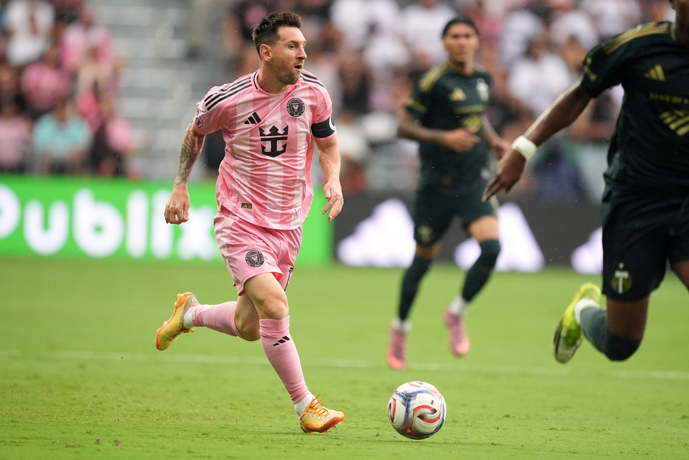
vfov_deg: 2.3
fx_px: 11489
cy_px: 230
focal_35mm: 600
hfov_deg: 3.4
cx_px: 344
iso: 3200
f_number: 2.8
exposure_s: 1/2500
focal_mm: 400
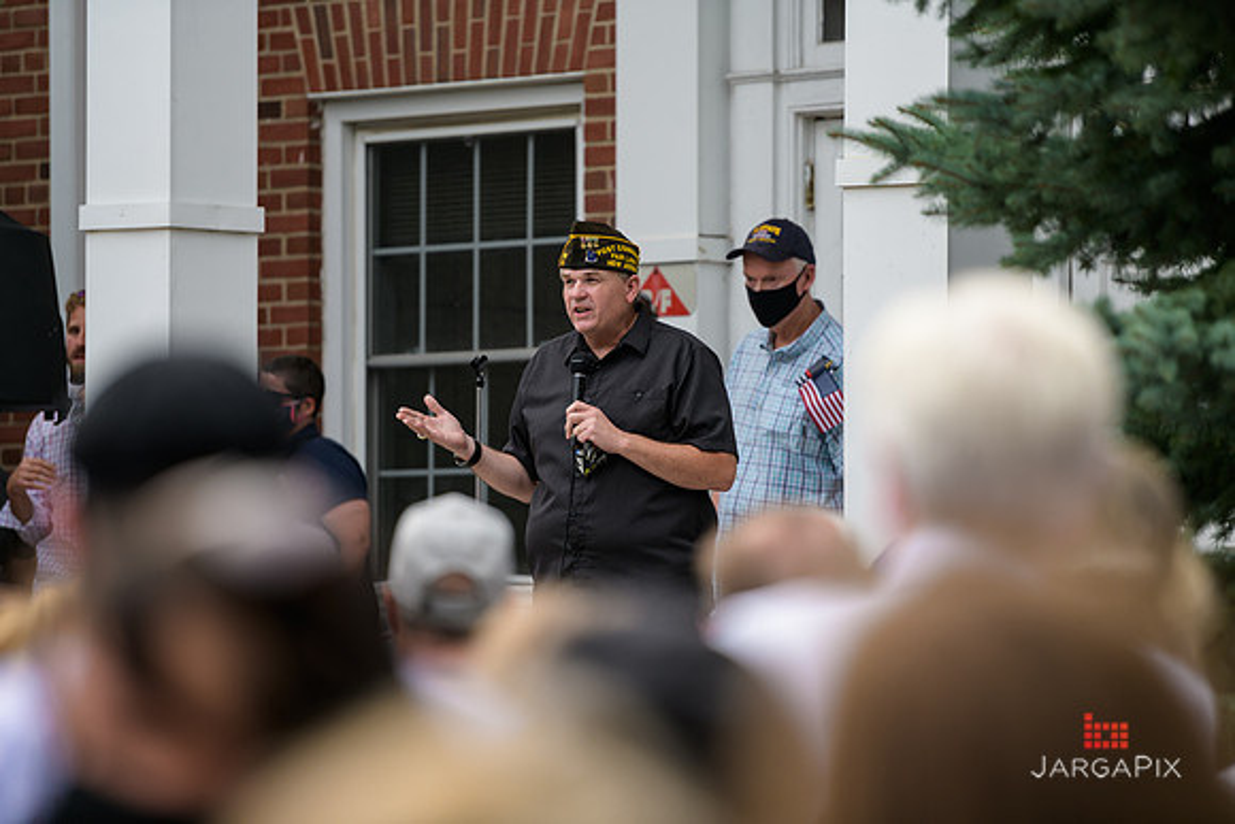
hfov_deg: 10.3
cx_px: 618
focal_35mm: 200
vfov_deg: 6.9
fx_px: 6862
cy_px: 412
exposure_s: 1/200
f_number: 3.2
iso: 200
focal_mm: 200
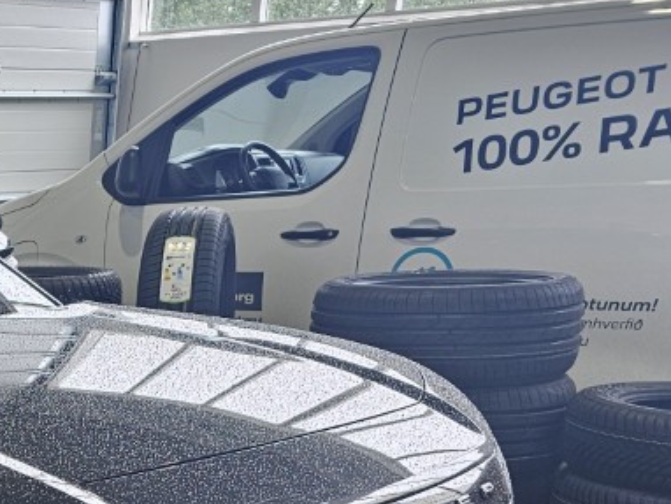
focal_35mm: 77
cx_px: -251
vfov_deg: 18.1
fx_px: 1494
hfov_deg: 22.1
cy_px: 627
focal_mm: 6.3
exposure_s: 1/100
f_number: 1.7
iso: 50
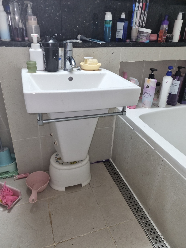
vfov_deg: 67.3
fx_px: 186
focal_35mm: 26
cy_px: 124
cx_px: 93
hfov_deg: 53.1
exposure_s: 1/20
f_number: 1.8
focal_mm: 5.4
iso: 106
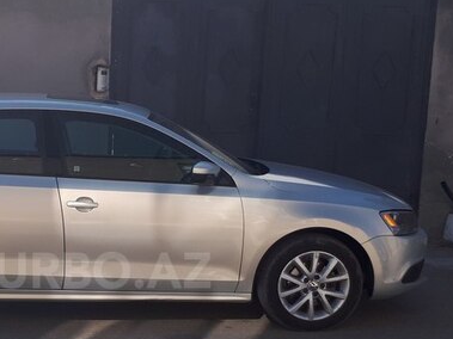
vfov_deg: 30.1
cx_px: 88
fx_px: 615
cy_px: 270
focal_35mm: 47
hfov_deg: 38.8
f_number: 1.9
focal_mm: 3.6
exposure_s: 1/917
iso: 40
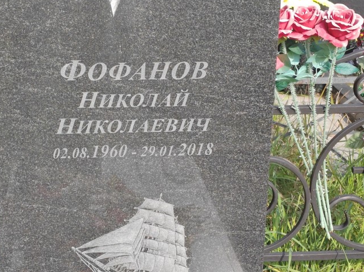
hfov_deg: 24.7
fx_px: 830
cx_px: 150
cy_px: 136
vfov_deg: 18.7
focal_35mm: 79
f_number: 1.9
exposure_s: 1/510
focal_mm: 5.52
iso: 100
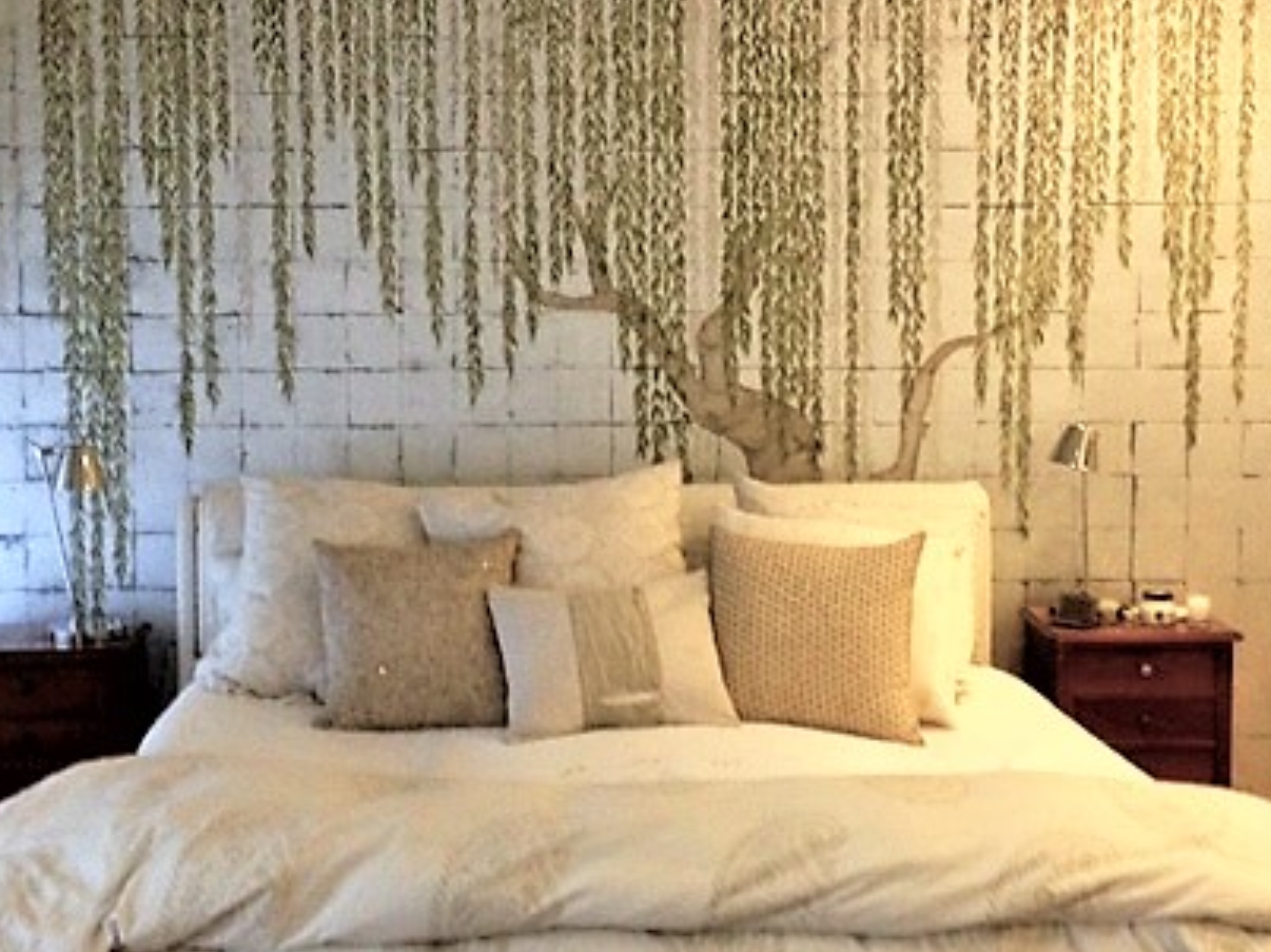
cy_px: 468
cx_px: 558
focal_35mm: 50
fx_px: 1835
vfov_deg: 29.1
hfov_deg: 38.2
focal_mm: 4.13
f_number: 2.4
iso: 320
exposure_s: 1/20
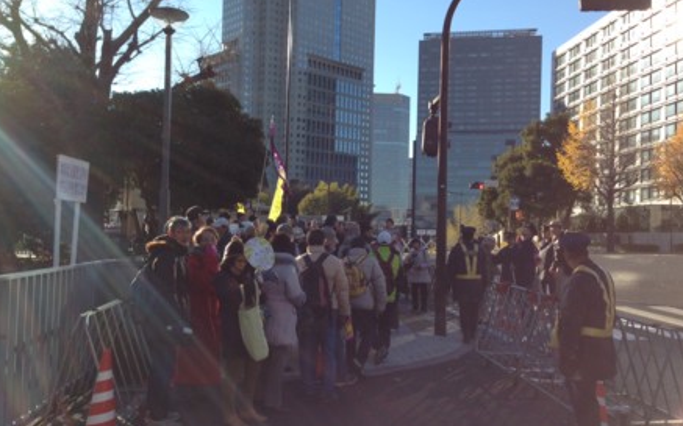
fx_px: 670
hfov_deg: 54.0
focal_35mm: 36
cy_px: 206
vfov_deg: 35.3
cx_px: 342
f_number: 2.4
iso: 50
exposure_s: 1/847
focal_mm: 4.12
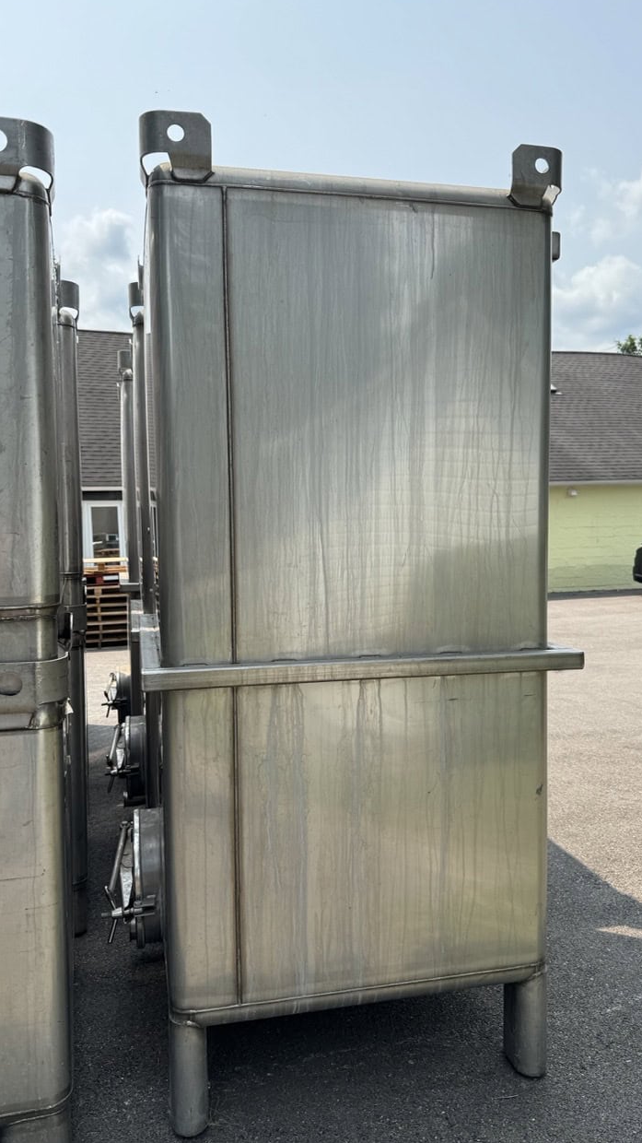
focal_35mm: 27
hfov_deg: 42.9
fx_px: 818
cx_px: 322
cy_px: 578
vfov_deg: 69.9
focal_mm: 6.8
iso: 80
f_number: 1.8
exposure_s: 1/2415
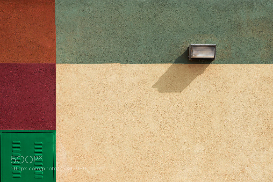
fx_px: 531
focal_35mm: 70
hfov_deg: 28.8
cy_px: 91
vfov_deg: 19.5
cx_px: 136
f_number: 7.1
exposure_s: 1/250
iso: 100
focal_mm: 70
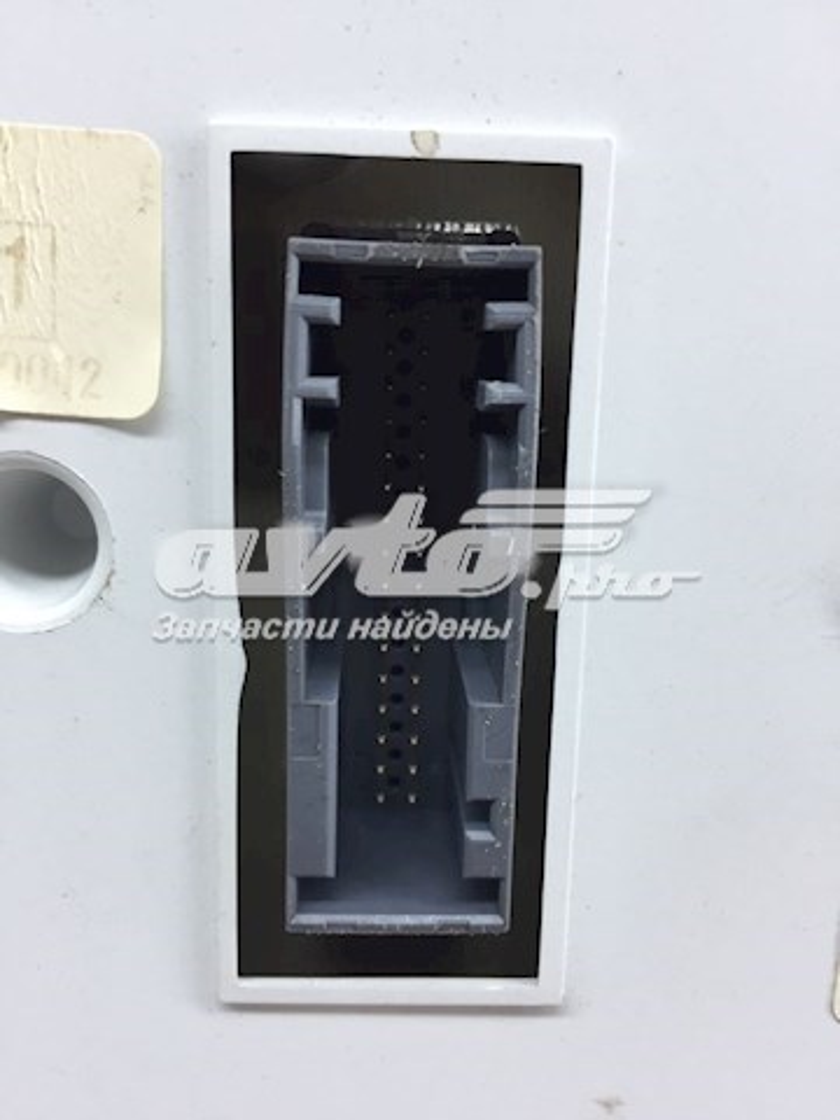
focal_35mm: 29
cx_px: 420
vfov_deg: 61.7
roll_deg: -2.3
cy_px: 560
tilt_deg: -29.9
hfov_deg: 48.2
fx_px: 938
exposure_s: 1/33
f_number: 2.2
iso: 40
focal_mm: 4.15
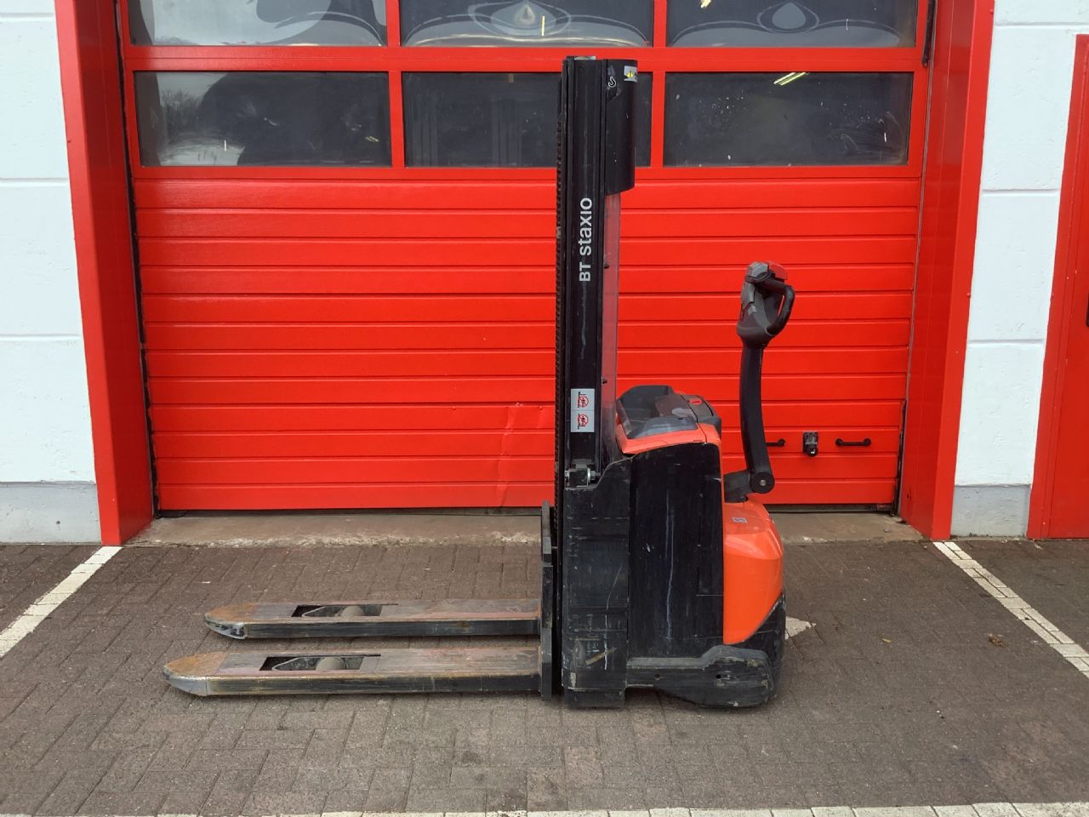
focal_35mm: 31
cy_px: 408
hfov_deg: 58.4
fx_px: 975
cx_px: 544
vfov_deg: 45.4
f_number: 2.4
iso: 25
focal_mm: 3.3
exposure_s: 1/158
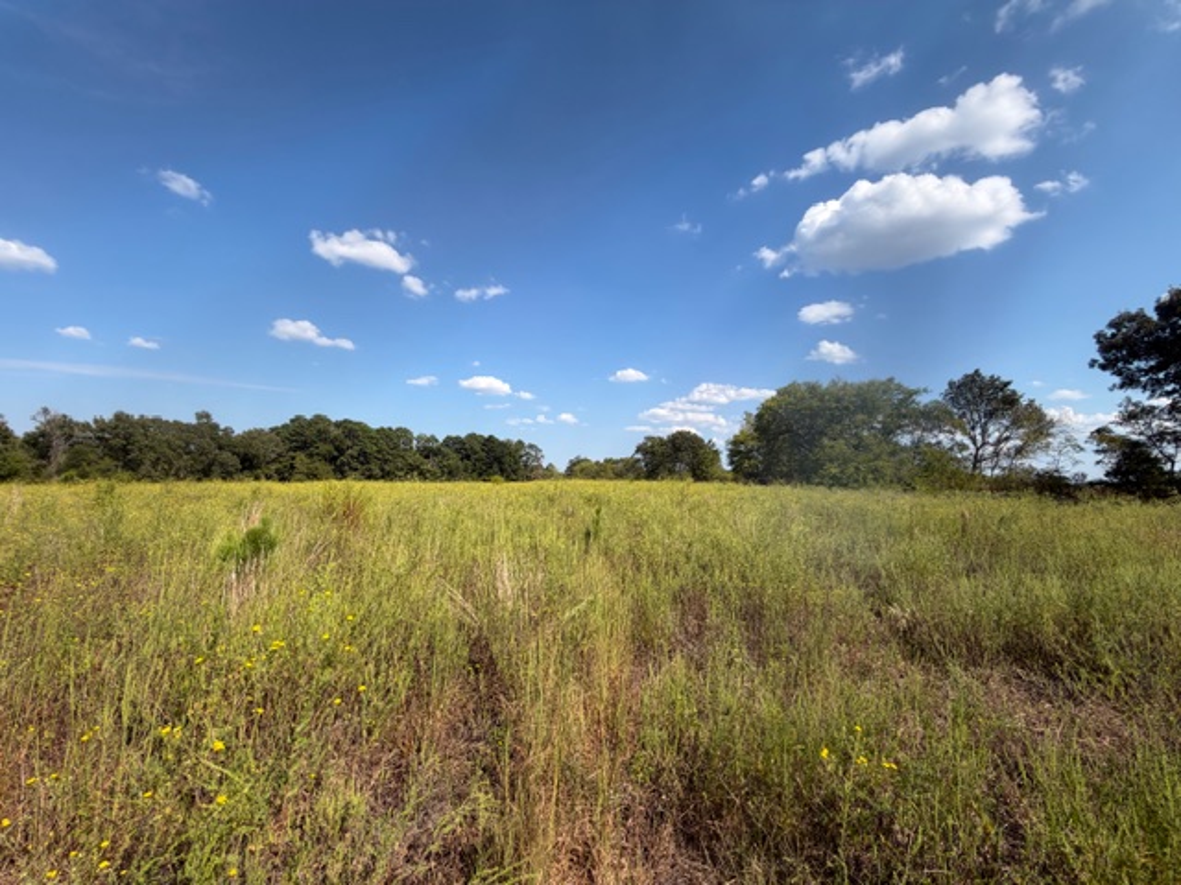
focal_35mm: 14
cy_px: 442
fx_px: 478
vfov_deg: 85.7
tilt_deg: +4.4
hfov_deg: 102.1
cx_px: 590
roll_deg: -1.2
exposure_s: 1/799
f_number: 2.2
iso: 20
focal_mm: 2.22
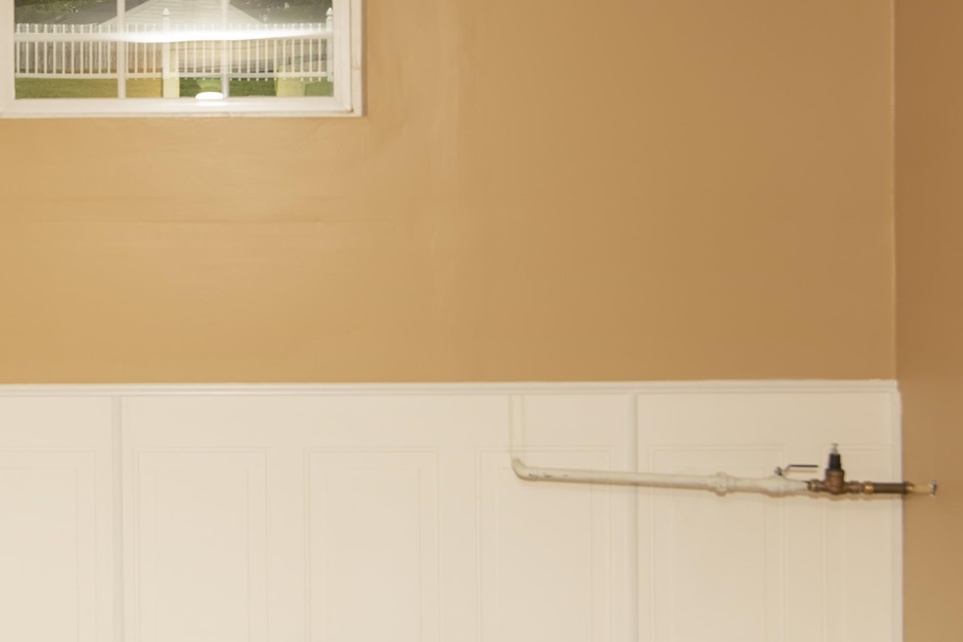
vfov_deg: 26.1
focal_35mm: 51
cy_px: 158
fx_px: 1364
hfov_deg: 37.0
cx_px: 146
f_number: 4
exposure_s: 1/200
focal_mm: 16
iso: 100
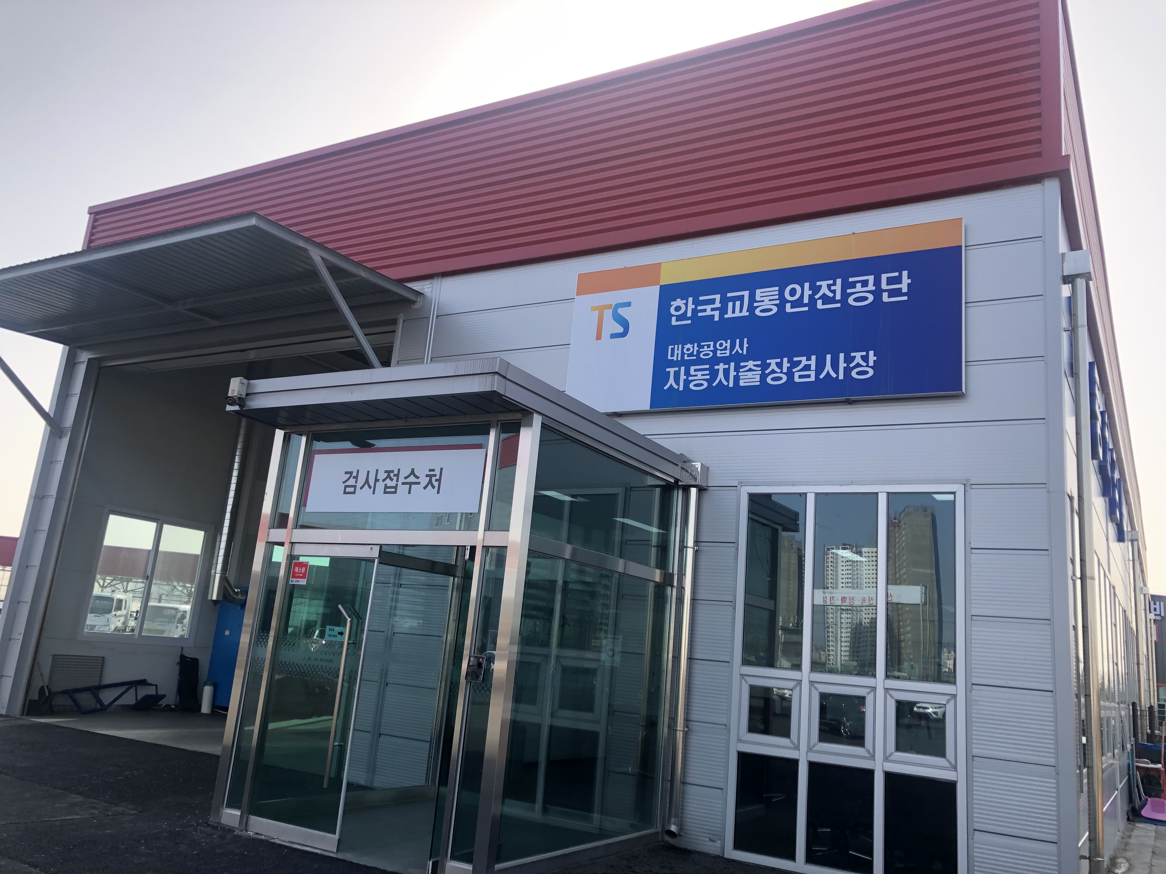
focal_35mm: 28
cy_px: 437
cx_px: 583
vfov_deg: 49.7
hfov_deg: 63.4
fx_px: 943
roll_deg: -6.2
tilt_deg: +13.2
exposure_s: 1/607
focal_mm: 3.99
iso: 20
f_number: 1.8
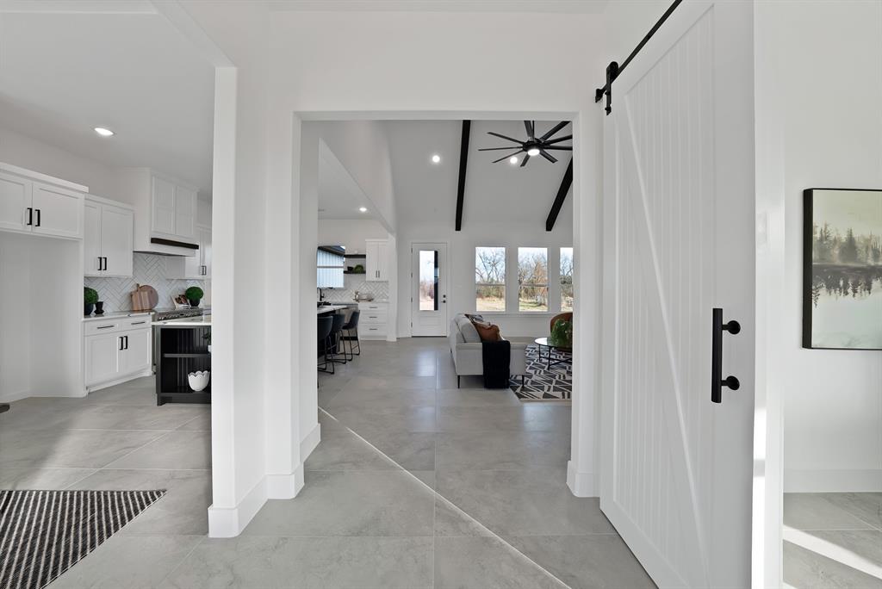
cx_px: 441
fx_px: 294
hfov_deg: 112.6
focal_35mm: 12
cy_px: 294
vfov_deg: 90.1
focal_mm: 12
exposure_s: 1/8
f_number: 9
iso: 640
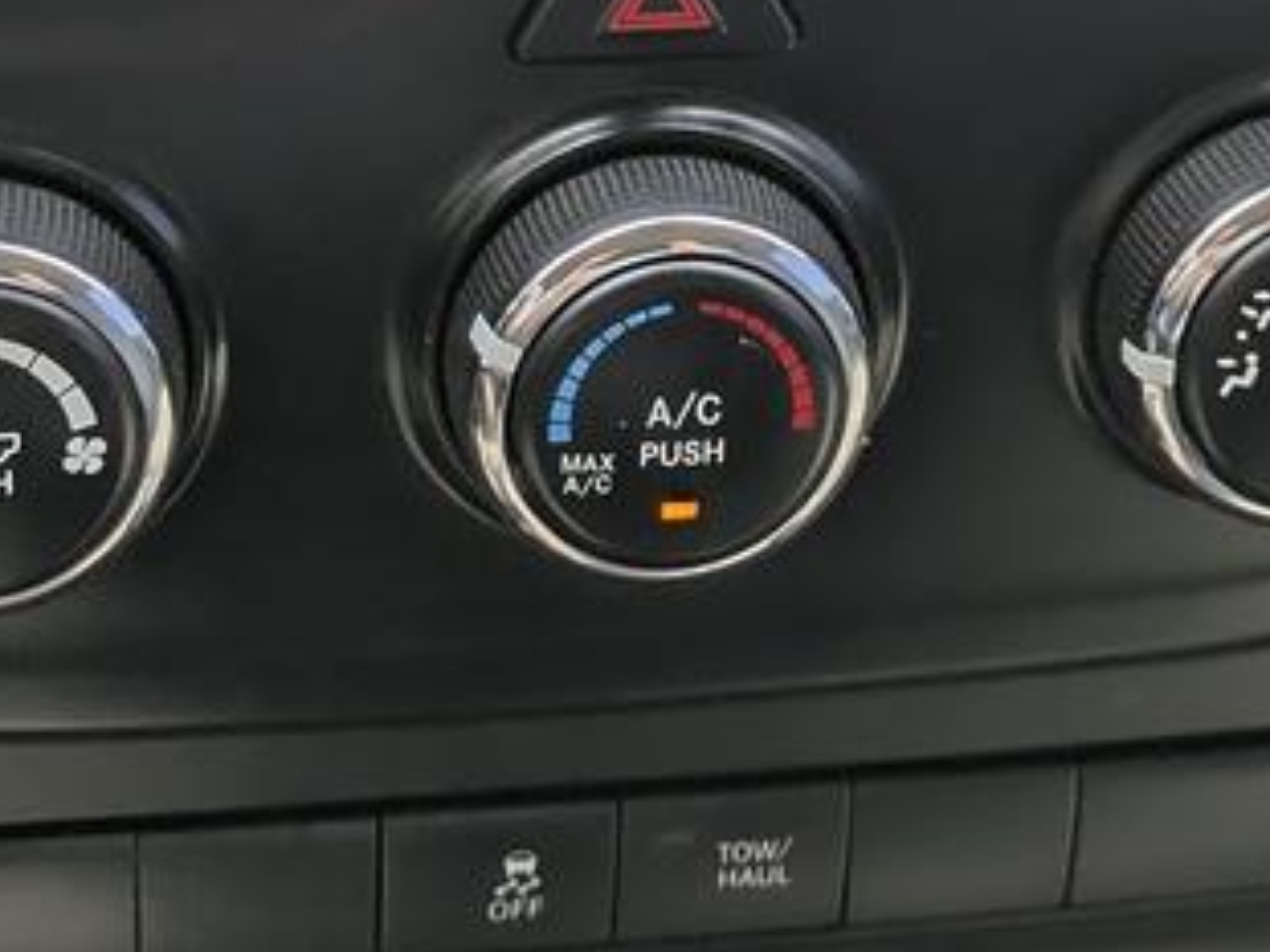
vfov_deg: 13.8
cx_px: 627
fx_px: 3777
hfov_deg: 19.1
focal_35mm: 103
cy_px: -278
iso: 55
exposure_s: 1/194
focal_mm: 5.43
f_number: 1.89
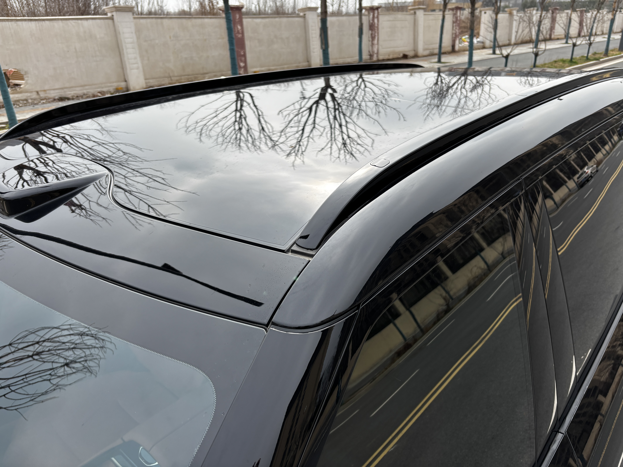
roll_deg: +0.9
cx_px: 312
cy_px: 234
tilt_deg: -23.5
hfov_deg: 67.3
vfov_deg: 53.1
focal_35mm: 26
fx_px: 468
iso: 50
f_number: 1.6
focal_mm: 5.96
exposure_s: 1/1984
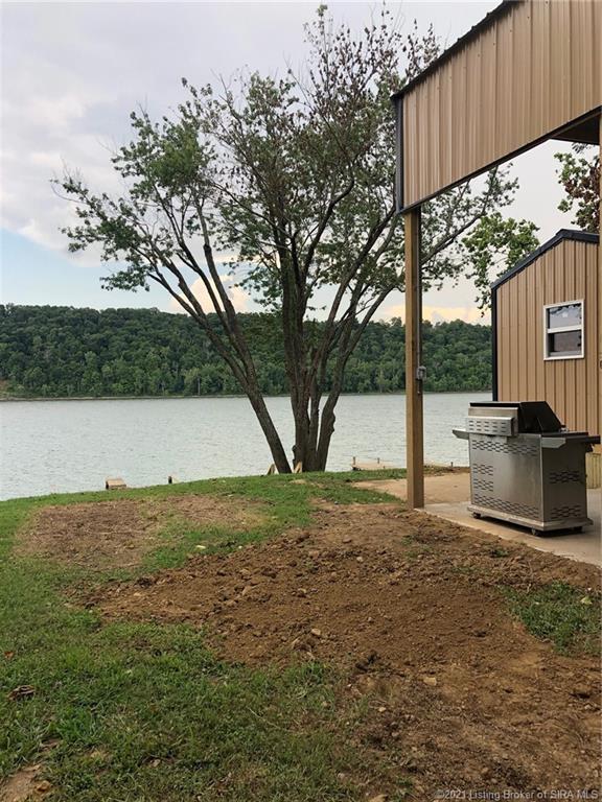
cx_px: 301
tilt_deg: -0.3
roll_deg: +1.4
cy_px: 401
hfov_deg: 49.7
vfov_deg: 63.4
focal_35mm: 28
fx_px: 649
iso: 20
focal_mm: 4
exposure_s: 1/147
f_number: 1.8
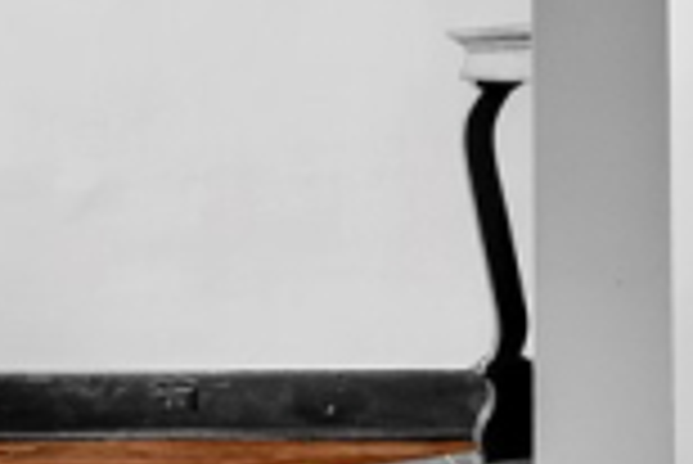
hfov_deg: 15.3
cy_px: 18
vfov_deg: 17.2
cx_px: 1640
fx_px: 1503
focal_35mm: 78
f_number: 11
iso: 1000
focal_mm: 16
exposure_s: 1/2.5
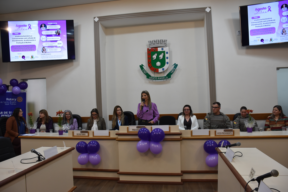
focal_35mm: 27
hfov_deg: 67.3
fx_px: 216
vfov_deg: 48.0
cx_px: 144
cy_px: 96
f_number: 5
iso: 800
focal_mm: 18
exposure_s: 1/100
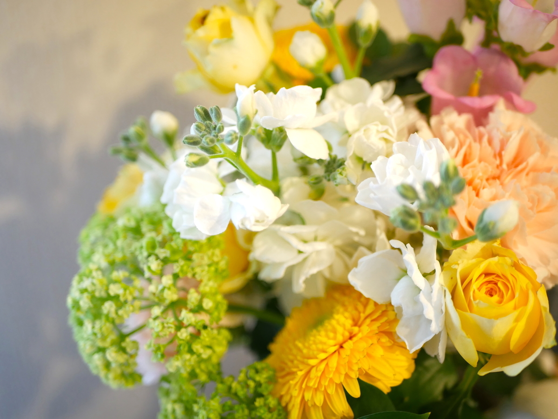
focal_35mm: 50
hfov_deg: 38.2
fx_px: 806
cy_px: 210
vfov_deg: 29.1
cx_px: 279
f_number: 1.7
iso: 500
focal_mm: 25
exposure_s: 1/60
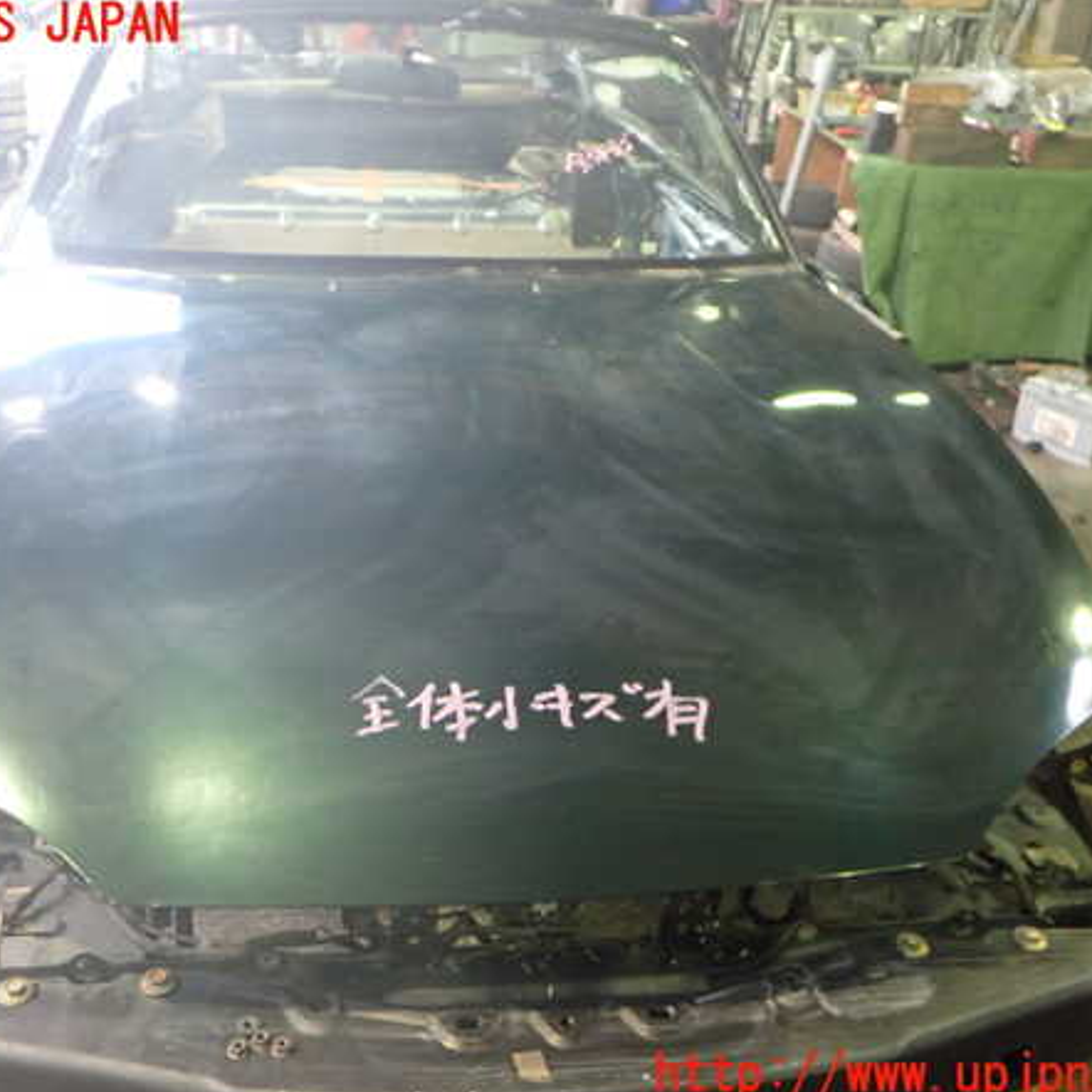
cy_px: 551
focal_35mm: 36
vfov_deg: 46.0
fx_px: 1285
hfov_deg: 45.9
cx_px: 472
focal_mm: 5.4
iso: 640
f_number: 2.3
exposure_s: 1/30
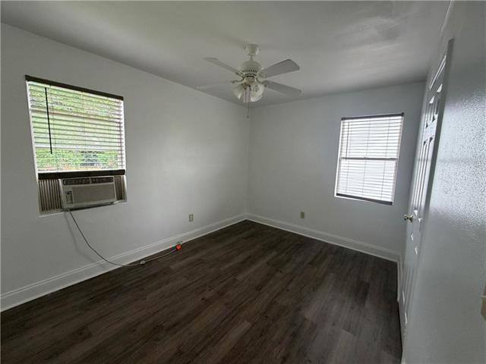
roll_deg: -0.4
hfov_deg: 102.1
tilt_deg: -6.5
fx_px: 197
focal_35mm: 14
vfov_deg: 85.7
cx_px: 243
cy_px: 182
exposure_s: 1/121
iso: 250
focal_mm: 2.22
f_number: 2.2
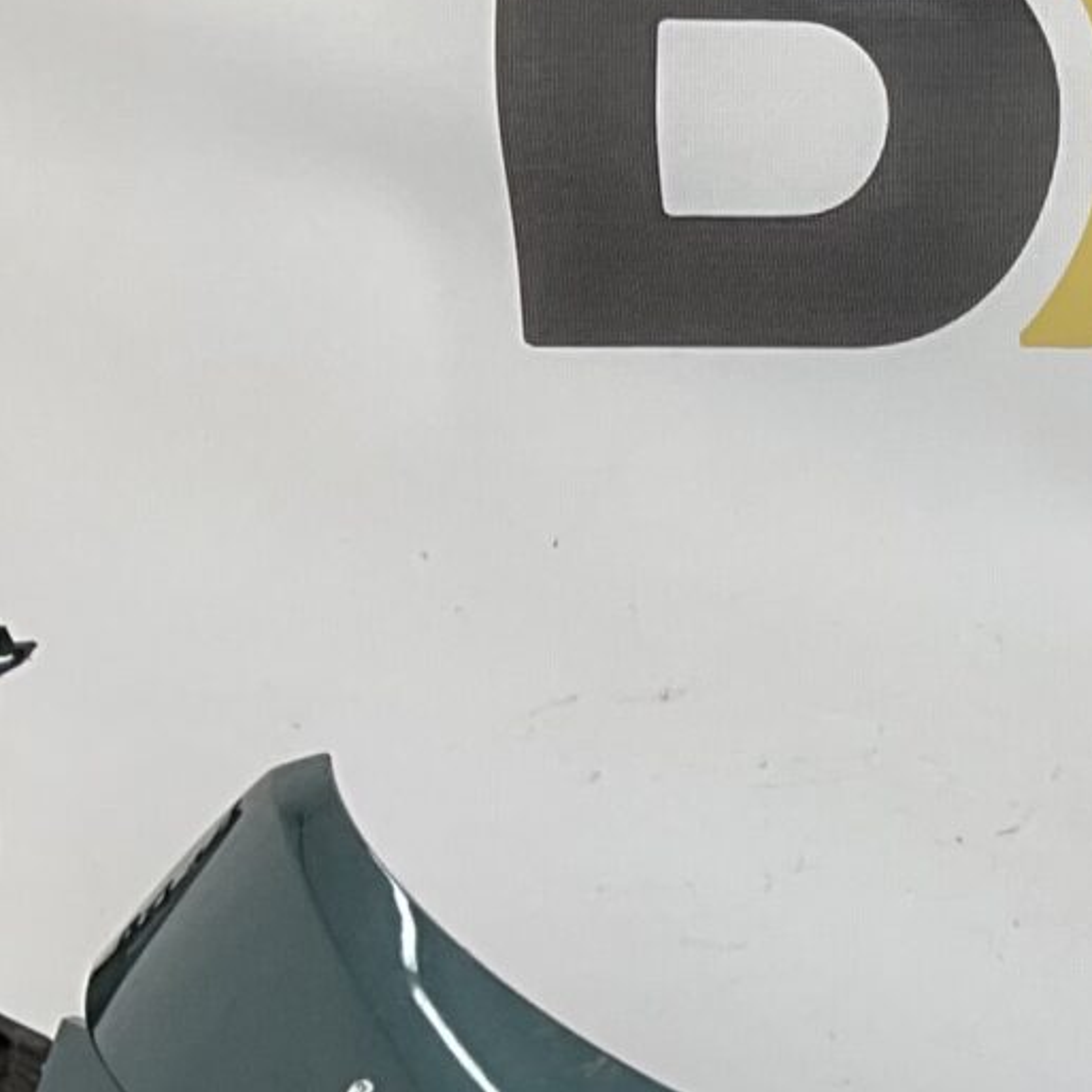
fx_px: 4568
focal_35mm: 128
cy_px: 1367
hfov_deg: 11.9
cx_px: 2280
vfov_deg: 13.2
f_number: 1.8
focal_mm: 3
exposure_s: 1/173
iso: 16
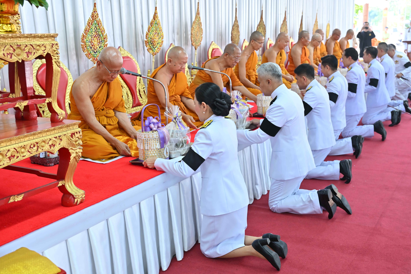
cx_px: 206
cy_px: 137
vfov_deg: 32.6
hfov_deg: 47.4
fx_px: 468
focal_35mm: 41
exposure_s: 1/200
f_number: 4
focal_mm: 41
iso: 1250
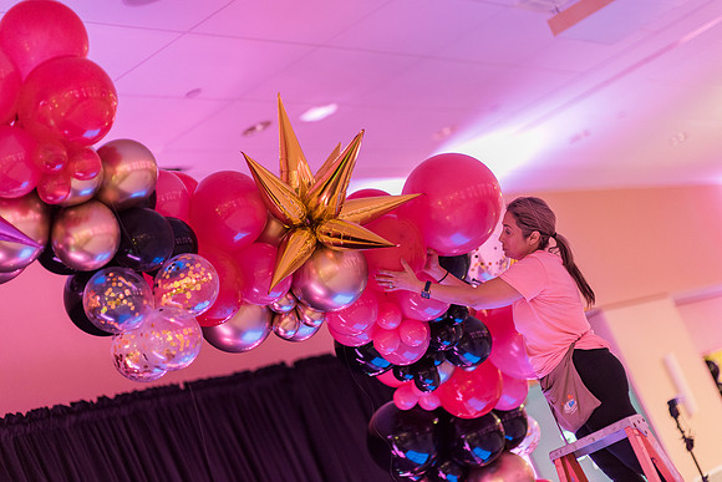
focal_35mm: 85
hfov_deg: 23.9
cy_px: 241
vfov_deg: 16.1
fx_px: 1705
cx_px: 361
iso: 1600
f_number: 1.4
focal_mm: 85
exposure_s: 1/80
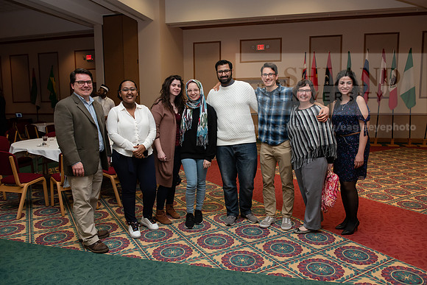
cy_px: 142
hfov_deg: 67.4
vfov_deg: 48.0
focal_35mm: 27
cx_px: 214
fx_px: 320
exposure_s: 1/200
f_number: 5.6
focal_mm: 27
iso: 1600
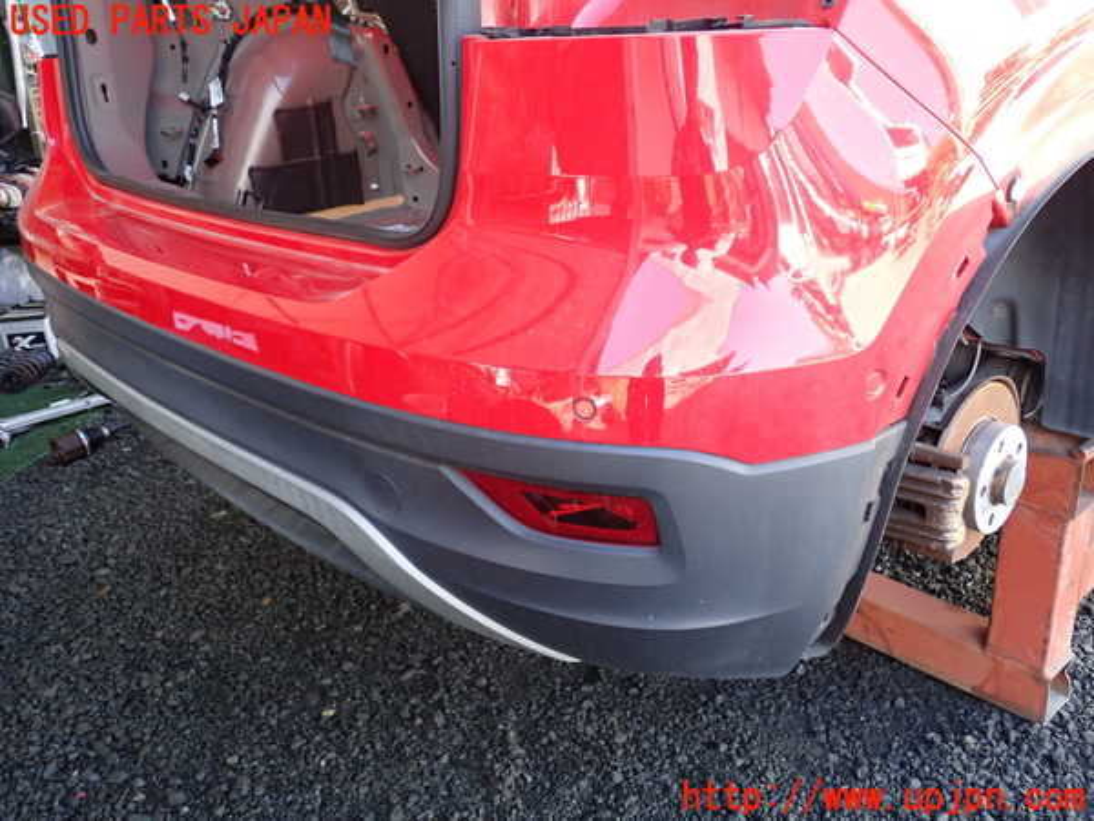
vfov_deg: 46.8
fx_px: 948
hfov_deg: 60.0
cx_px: 547
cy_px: 410
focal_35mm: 30
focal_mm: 5.4
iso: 250
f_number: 2.3
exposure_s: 1/160
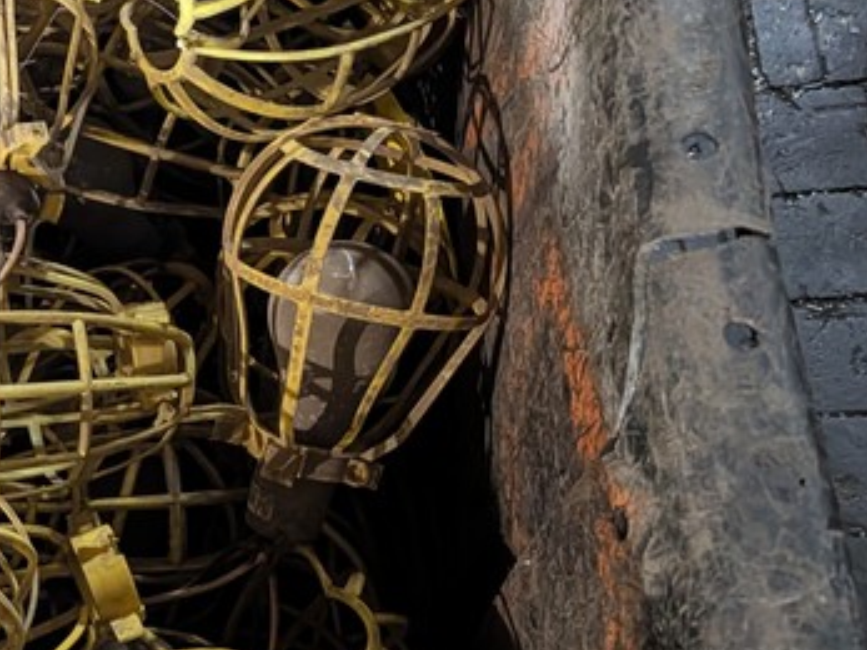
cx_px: -312
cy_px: 391
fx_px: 1778
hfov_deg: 23.6
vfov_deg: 20.7
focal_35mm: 71
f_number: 1.68
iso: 1352
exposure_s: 1/120
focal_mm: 6.9
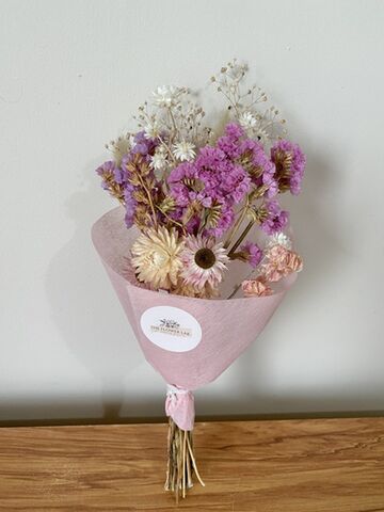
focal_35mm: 26
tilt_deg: -27.0
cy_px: 256
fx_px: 385
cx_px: 192
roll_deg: -2.7
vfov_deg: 67.3
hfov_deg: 53.1
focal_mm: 4.25
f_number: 1.8
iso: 100
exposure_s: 1/50
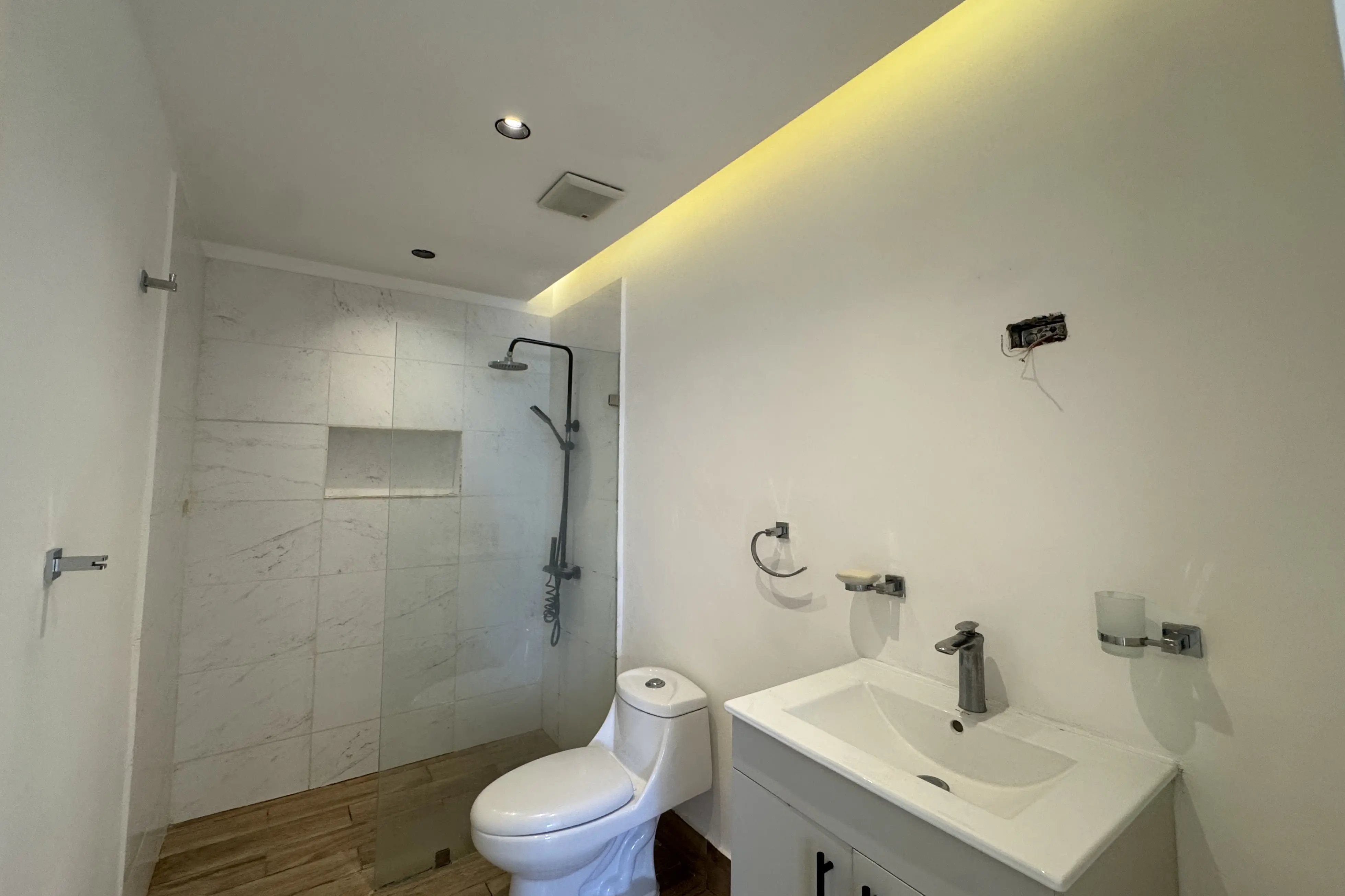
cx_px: 670
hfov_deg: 100.4
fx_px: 560
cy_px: 432
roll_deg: -0.1
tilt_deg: +3.6
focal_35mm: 15
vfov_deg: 77.3
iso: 200
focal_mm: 2.22
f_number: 2.2
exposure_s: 1/120
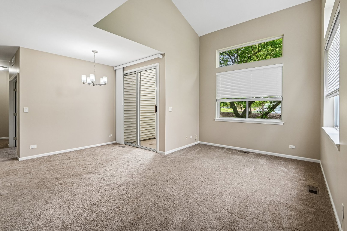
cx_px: 174
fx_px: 154
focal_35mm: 16
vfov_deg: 73.7
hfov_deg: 96.7
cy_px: 116
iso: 400
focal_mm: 16
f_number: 13
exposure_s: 1/20
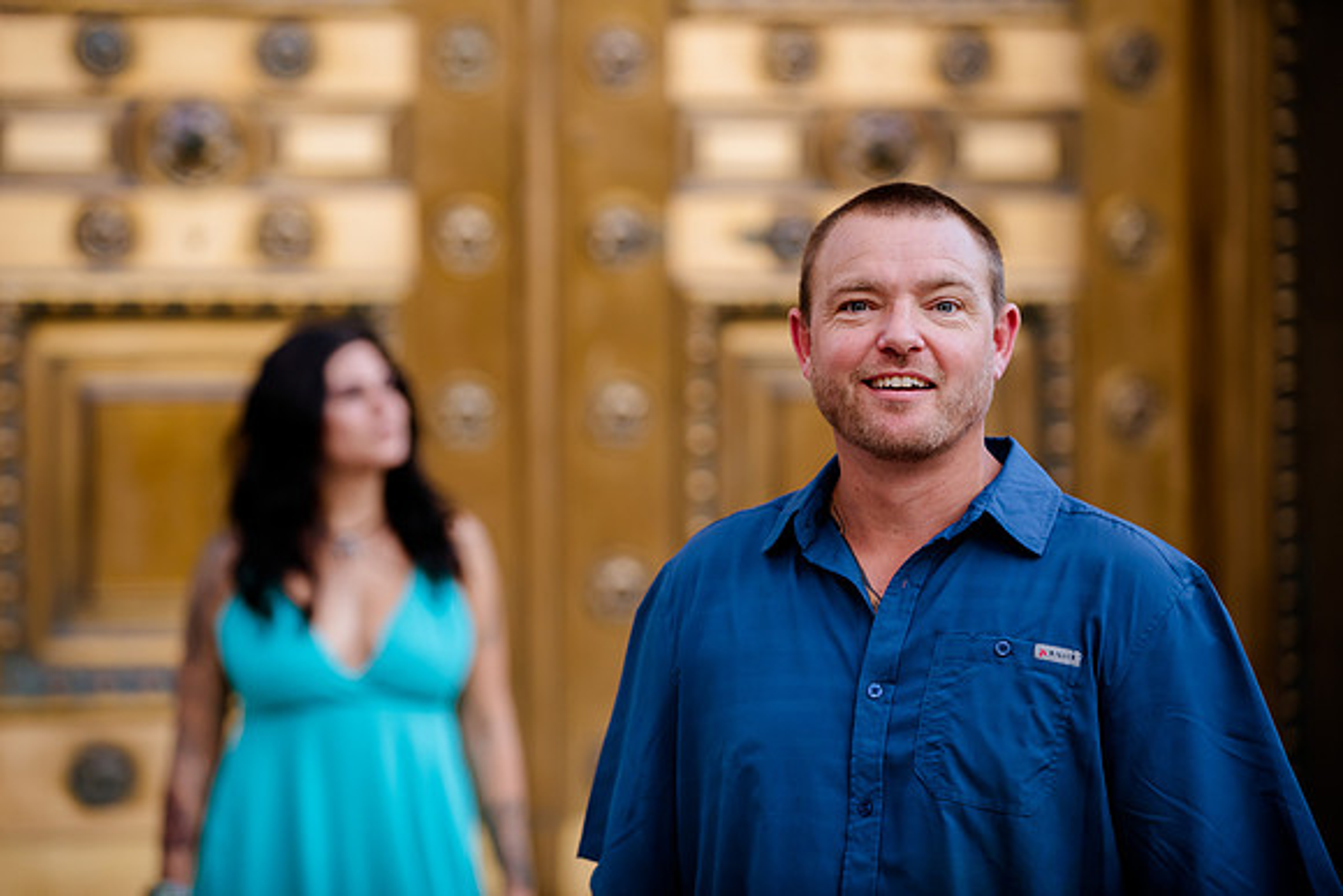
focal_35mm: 158
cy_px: 389
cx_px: 584
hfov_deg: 13.0
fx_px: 5907
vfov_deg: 8.7
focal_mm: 140
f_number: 2.8
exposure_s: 1/400
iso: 500
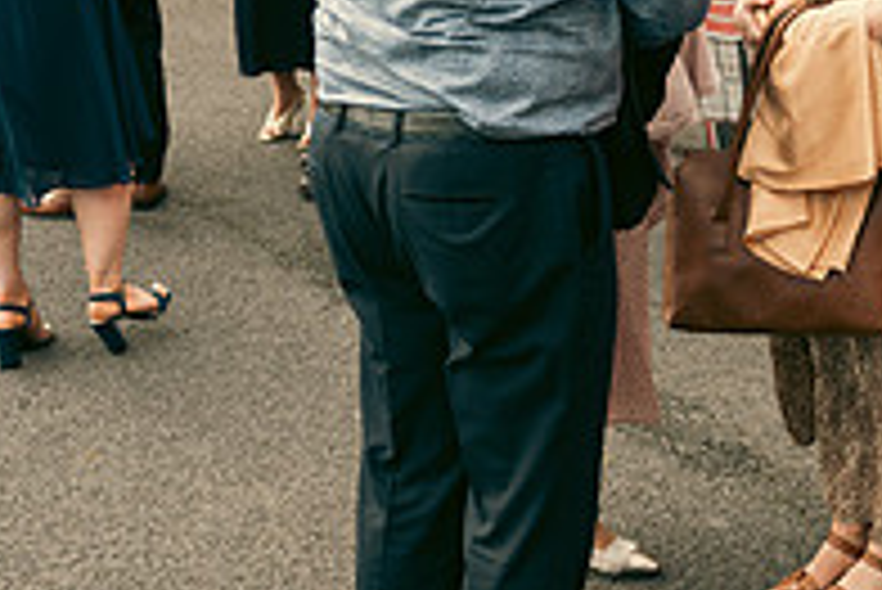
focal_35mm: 71
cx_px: 950
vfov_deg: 18.8
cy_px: 20
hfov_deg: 26.4
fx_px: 1741
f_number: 3.5
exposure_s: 1/500
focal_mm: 24
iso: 100
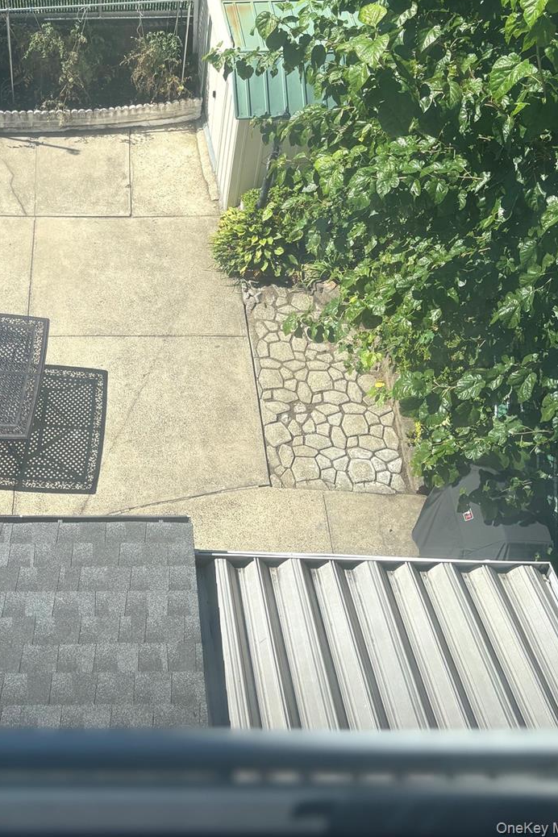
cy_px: 219
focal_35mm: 40
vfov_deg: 46.9
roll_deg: -2.1
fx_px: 930
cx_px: 124
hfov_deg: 32.6
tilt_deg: -42.9
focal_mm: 5.96
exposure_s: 1/1484
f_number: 1.6
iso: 50
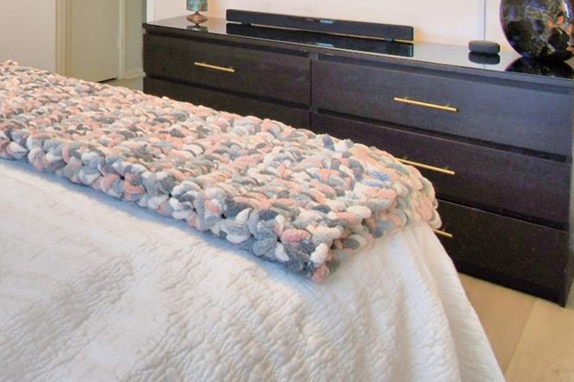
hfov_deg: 42.2
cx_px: -54
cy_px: -68
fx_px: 574
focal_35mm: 36
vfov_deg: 31.4
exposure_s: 1/60
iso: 400
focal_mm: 10
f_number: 4.5
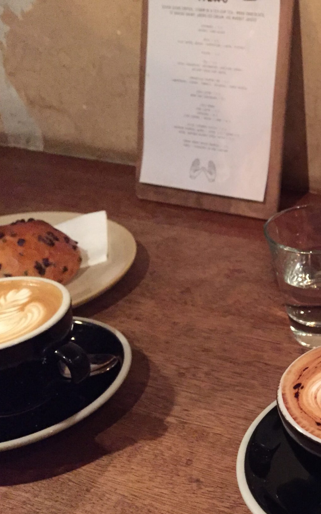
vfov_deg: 41.8
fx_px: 672
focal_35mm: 48
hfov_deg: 24.1
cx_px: 397
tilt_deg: -29.1
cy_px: 271
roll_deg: -0.1
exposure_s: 1/17
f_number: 2.2
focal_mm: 4.15
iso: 400
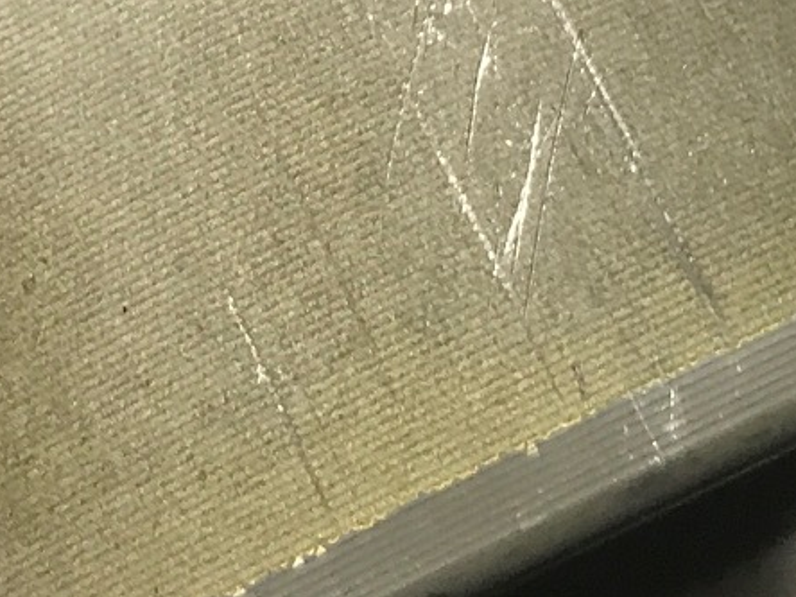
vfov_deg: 11.4
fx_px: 2920
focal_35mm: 127
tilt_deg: -68.9
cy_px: -149
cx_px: 177
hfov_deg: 15.4
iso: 32
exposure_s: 1/25
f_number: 1.8
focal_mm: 3.99
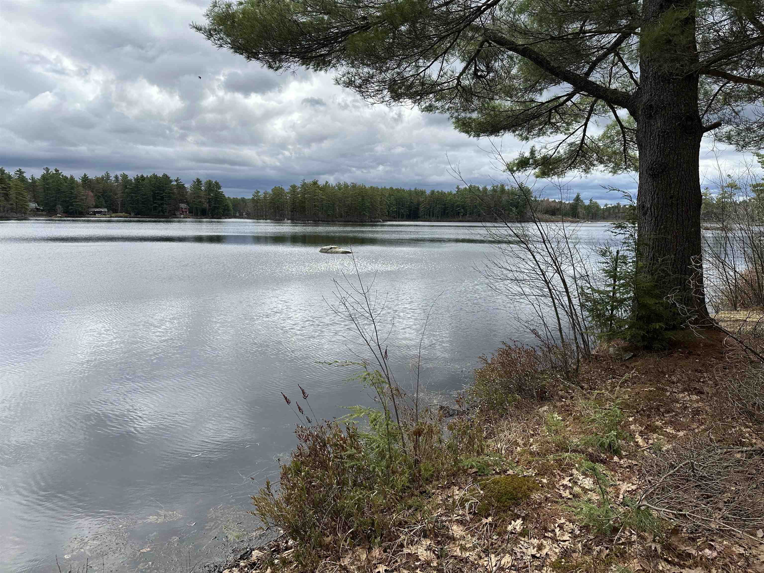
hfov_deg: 71.6
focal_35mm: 24
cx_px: 382
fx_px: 530
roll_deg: -0.4
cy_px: 286
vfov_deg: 56.8
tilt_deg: -6.7
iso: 80
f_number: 1.78
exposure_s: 1/3717
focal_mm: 6.86
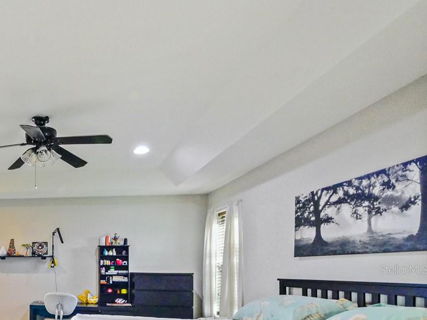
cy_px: 270
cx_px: 3
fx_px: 345
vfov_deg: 46.3
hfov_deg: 51.4
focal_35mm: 28
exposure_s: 1/50
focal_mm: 7
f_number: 4
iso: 3200
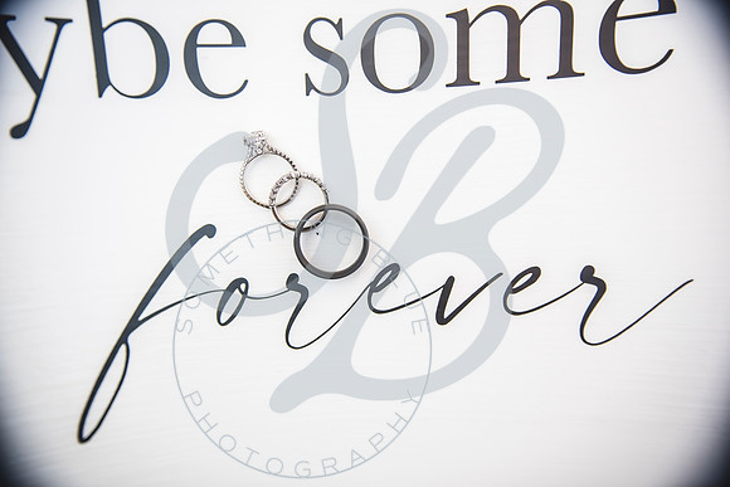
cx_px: 365
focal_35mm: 26
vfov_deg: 49.6
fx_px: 527
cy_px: 244
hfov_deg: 69.4
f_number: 2.8
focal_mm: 26
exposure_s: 1/250
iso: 100
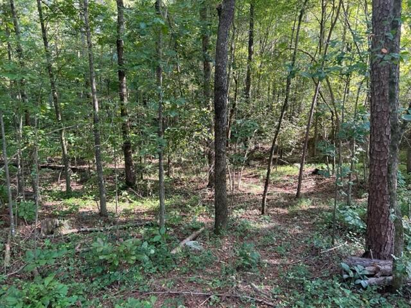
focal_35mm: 26
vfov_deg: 53.1
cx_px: 206
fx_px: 309
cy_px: 154
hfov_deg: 67.3
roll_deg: +1.4
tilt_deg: -8.1
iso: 125
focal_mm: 5.7
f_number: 1.5
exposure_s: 1/121
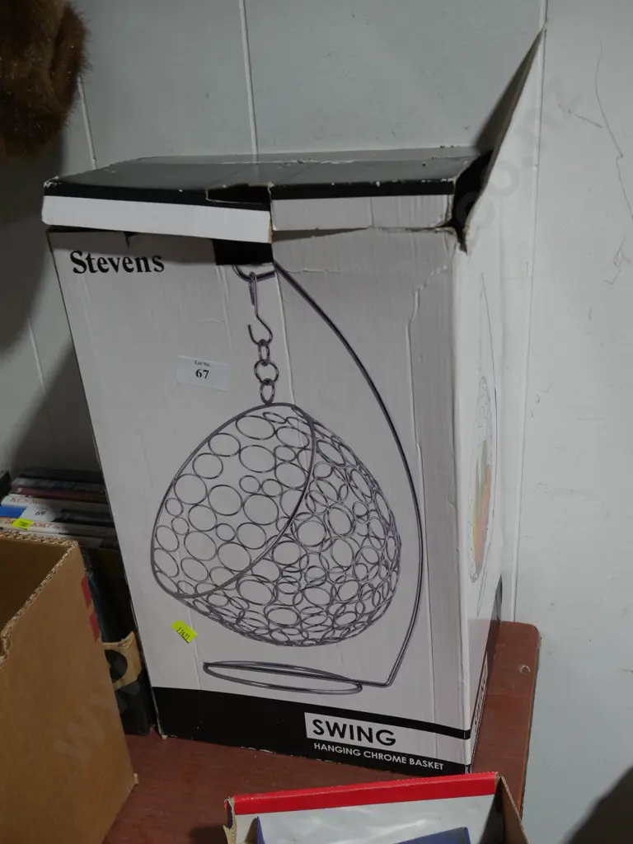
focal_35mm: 38
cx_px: 316
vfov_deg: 49.0
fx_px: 927
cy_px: 422
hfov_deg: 37.7
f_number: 5
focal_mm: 19
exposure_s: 1/60
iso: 320
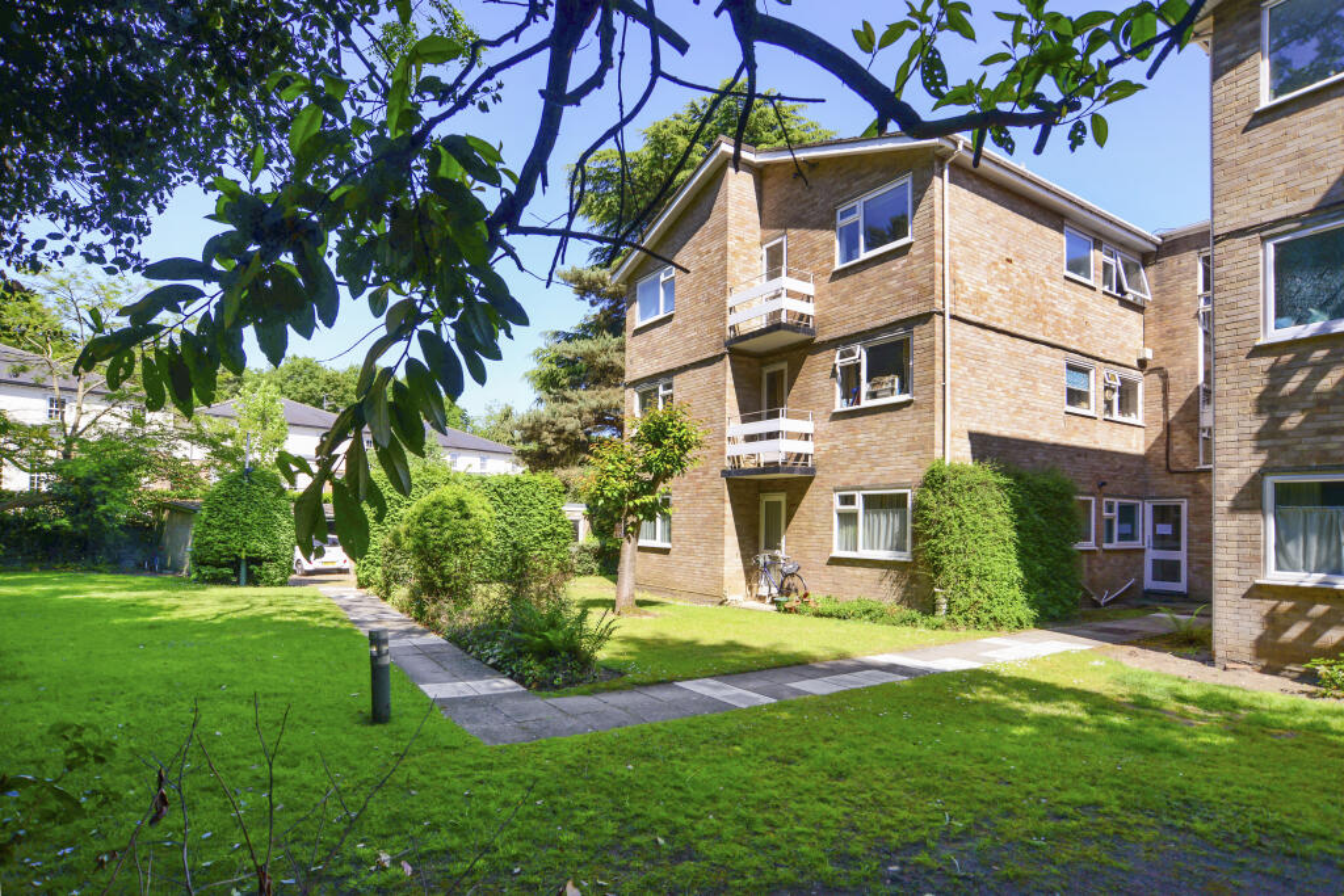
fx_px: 747
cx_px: 672
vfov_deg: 61.9
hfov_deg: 84.0
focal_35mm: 20
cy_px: 448
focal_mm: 20
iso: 500
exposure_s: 1/500
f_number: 9
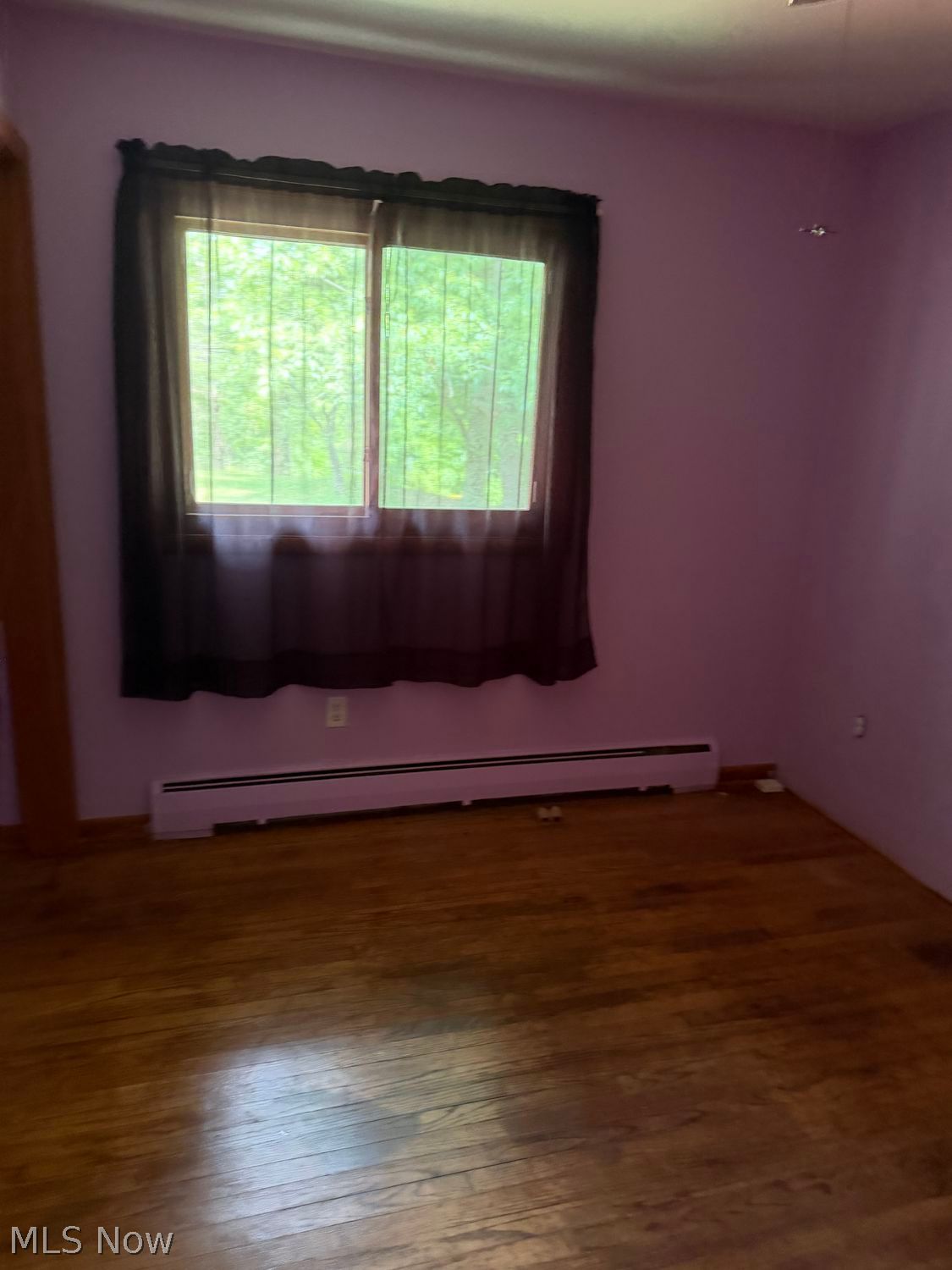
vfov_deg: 71.6
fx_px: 880
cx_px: 476
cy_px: 635
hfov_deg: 56.8
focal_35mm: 24
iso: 1000
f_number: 1.78
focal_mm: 6.76
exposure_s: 1/40
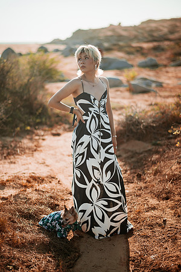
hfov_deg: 23.4
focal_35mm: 58
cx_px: 90
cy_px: 136
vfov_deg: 34.5
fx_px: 437
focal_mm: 58
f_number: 1.4
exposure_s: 1/5000
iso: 100
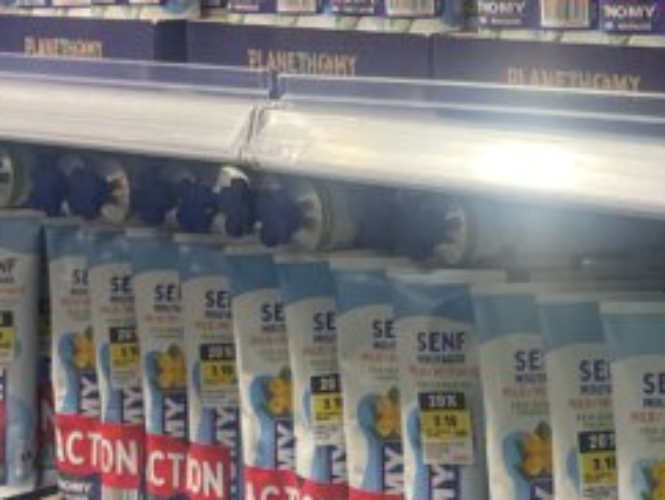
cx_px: 398
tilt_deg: +0.3
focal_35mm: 110
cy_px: -66
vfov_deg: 13.2
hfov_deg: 17.8
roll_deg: +1.2
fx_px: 2115
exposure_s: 1/100
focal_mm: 4.2
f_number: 1.6
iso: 50
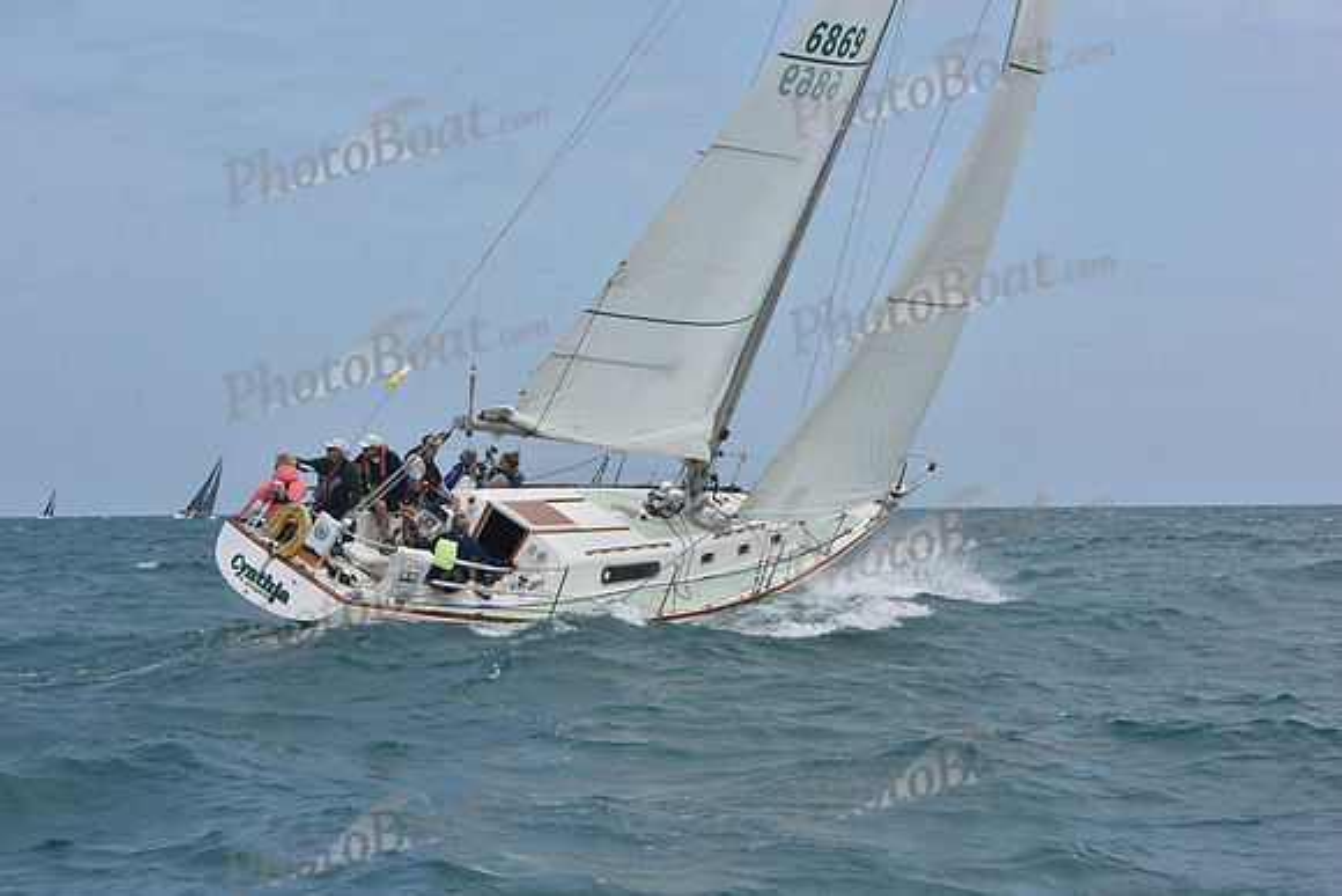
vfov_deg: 19.5
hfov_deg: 28.8
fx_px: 2610
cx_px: 671
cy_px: 448
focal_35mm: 70
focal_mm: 70
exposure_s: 1/800
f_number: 10
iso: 250
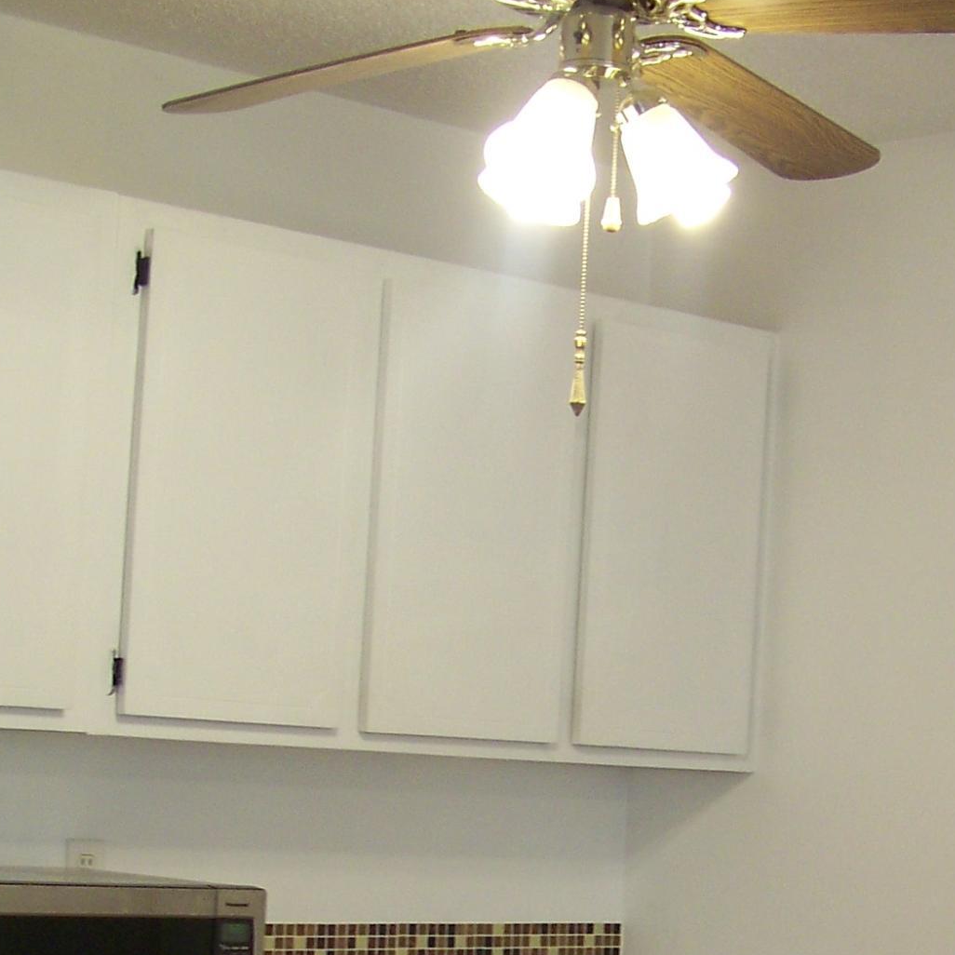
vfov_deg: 18.0
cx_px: 547
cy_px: 1042
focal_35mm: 93
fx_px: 2903
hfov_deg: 18.7
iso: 80
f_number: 2.8
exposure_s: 1/30
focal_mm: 5.85
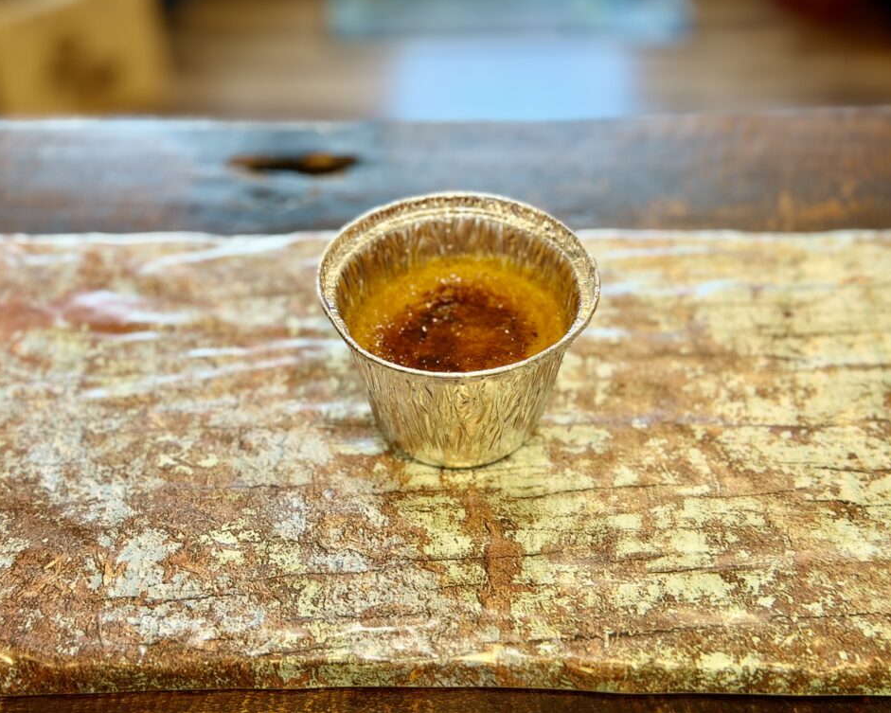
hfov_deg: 36.6
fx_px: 1345
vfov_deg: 29.7
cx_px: 419
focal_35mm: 51
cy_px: 352
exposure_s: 1/60
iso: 100
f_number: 1.78
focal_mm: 6.76
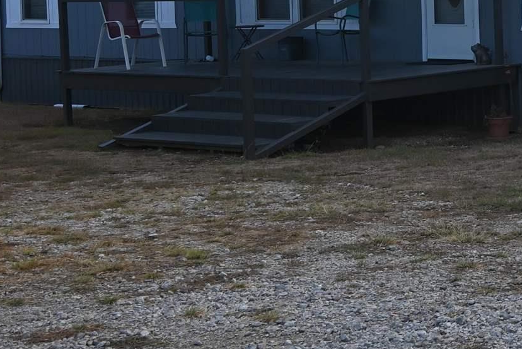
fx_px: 1291
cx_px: 800
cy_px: 9
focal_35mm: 89
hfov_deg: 19.6
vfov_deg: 15.1
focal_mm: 24
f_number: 6.3
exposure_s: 1/250
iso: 100
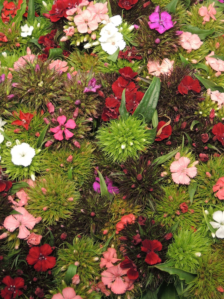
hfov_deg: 43.0
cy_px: 150
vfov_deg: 55.3
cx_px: 112
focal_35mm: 33
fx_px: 285
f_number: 2
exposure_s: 1/400
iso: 80
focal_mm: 7
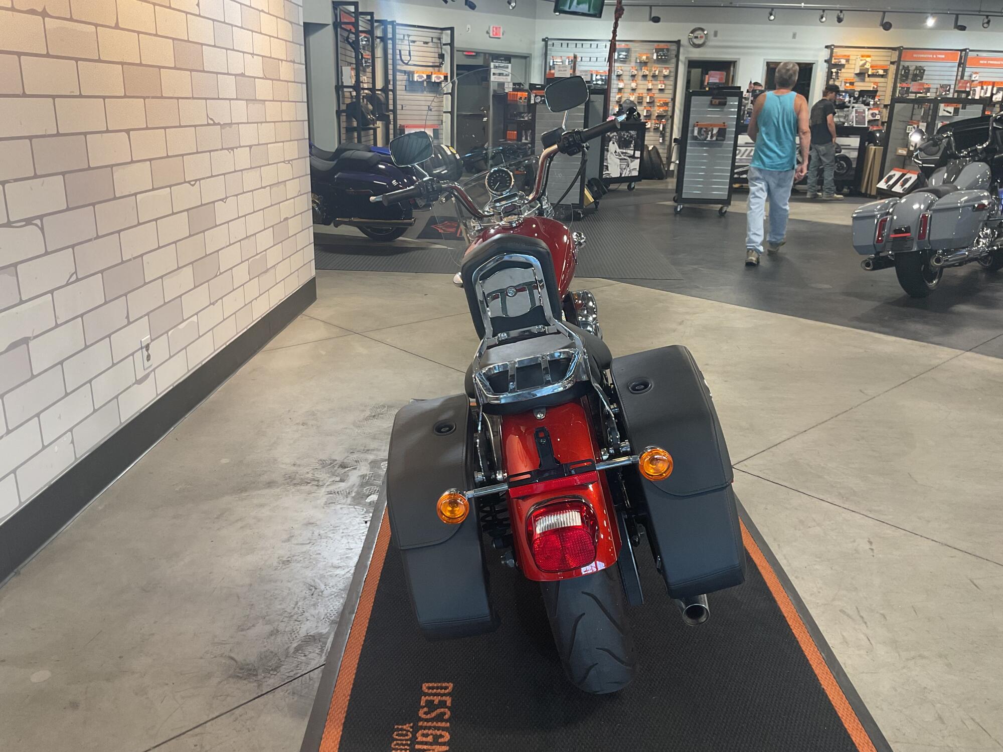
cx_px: 502
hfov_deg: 61.7
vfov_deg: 48.2
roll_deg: -0.4
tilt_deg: -18.5
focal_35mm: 29
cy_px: 376
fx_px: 840
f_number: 1.8
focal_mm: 3
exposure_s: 1/50
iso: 64
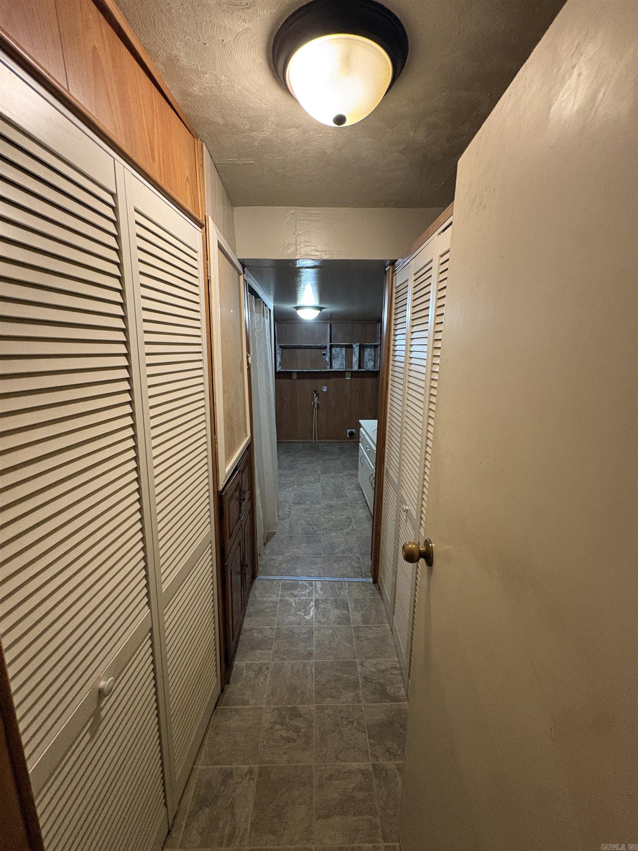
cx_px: 319
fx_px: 344
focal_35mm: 14
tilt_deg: -11.2
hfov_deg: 85.7
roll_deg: -0.1
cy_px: 426
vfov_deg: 102.1
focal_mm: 2.22
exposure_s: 1/60
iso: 500
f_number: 2.2
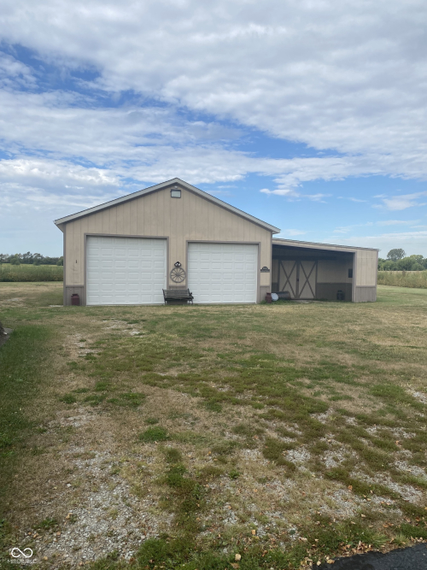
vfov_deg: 67.3
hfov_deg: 53.0
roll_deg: +1.0
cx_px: 214
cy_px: 285
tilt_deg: -0.3
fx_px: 428
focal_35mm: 26
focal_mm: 4.25
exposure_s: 1/2315
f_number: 1.8
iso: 32
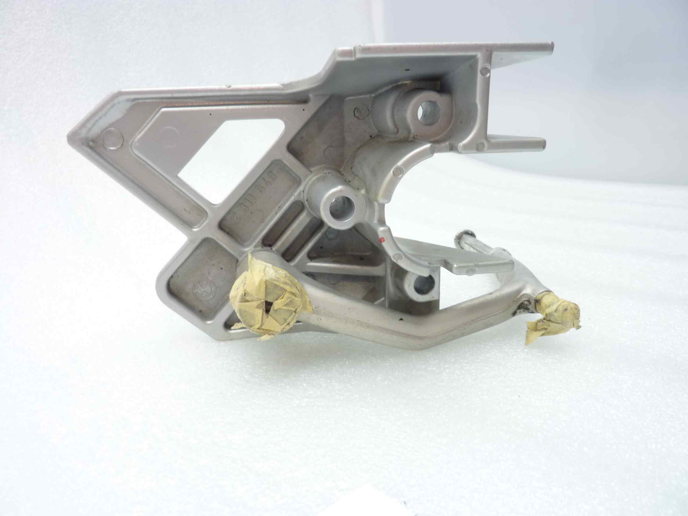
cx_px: 344
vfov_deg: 54.9
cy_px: 258
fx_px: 497
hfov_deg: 69.4
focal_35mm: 25
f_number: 3.3
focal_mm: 4.1
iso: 80
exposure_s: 1/10
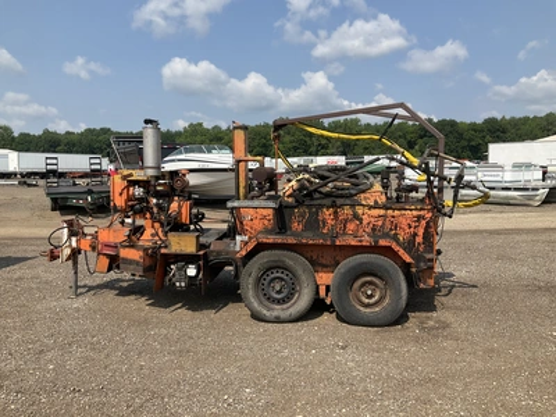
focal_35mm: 29
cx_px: 278
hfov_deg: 61.7
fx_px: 466
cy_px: 208
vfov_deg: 48.2
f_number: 1.8
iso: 25
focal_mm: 3
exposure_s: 1/1730
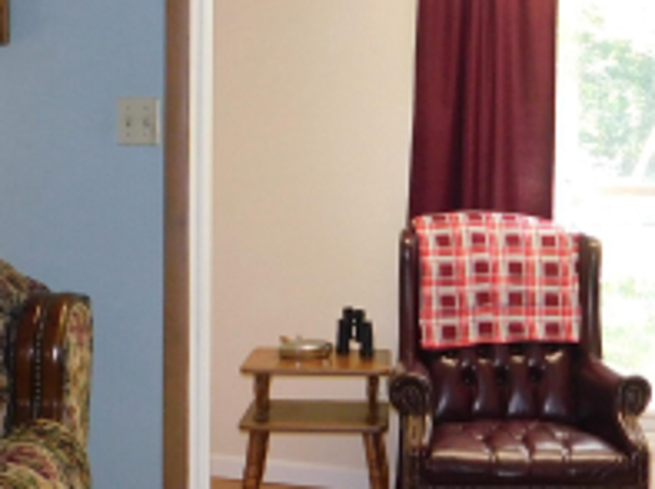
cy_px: 170
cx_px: 407
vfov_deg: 18.8
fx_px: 1473
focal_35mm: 78
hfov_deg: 25.0
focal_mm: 4
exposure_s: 1/30
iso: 200
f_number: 3
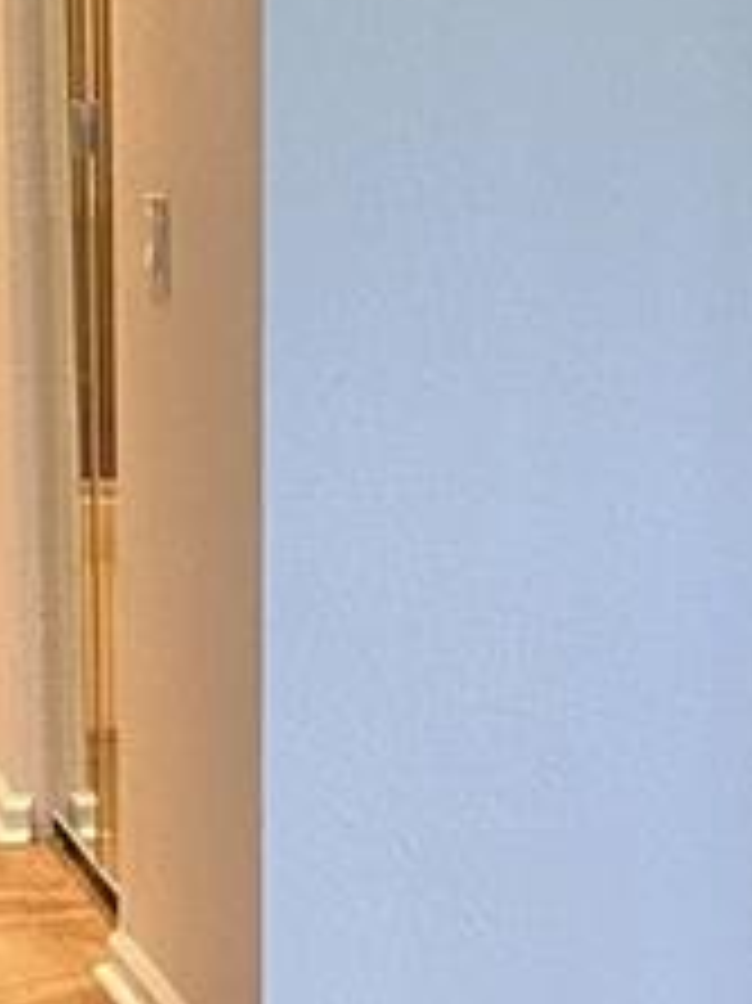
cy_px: 540
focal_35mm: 140
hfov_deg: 10.6
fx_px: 4059
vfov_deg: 14.1
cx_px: 144
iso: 100
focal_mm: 4.25
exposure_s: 1/60
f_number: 1.8
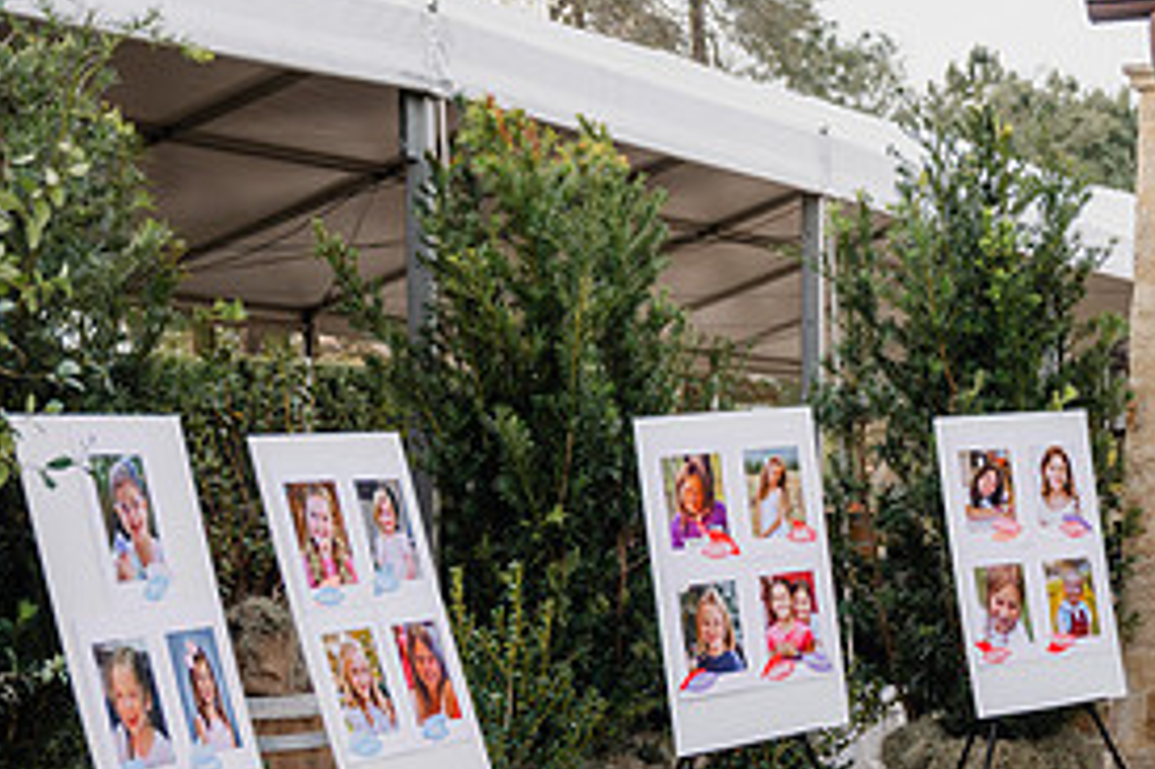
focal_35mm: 76
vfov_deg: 17.8
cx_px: 995
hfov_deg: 26.0
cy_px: 586
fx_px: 2437
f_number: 2.8
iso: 64
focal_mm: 36
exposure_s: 1/160
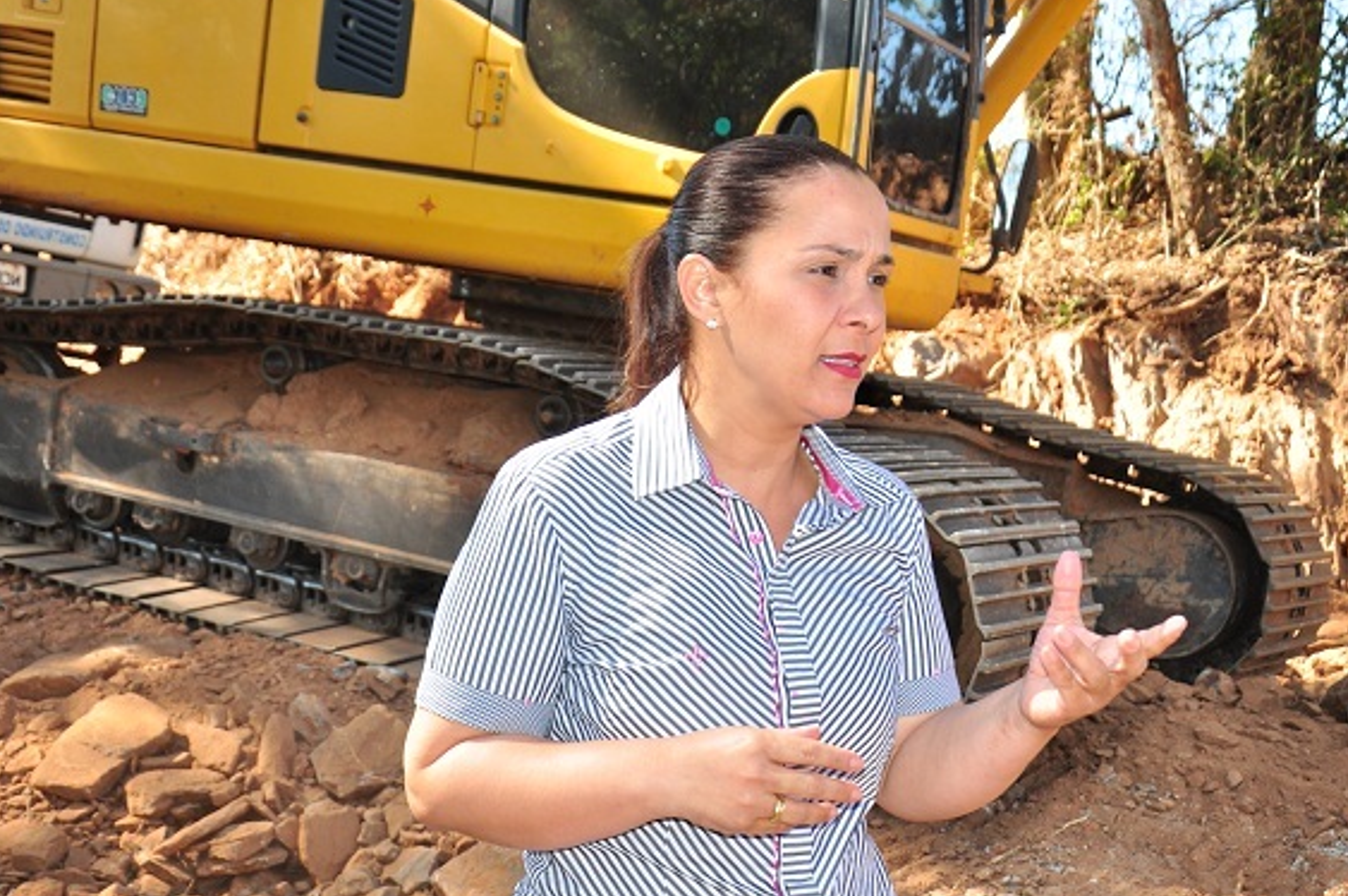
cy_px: 473
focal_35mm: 58
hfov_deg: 34.5
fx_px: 2169
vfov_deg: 23.3
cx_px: 716
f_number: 7.1
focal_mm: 34
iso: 200
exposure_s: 1/200
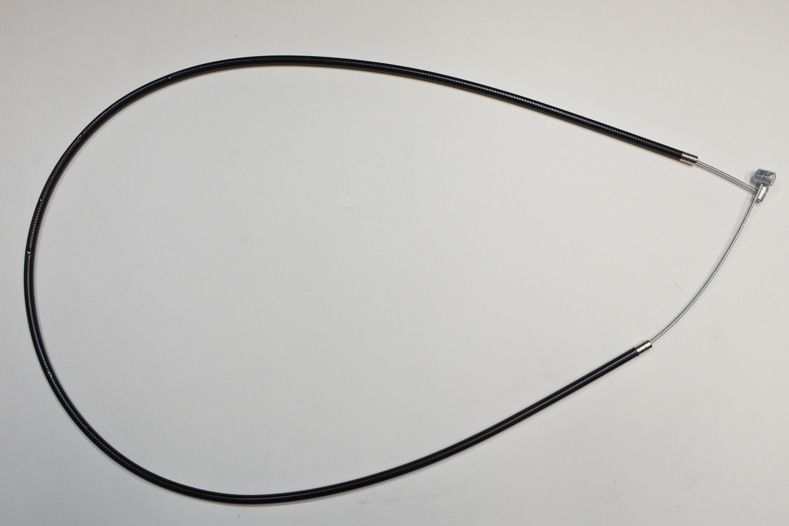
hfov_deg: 67.4
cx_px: 394
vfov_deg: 47.9
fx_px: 592
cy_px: 263
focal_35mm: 27
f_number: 3.5
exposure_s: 1/125
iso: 560
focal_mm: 10.2
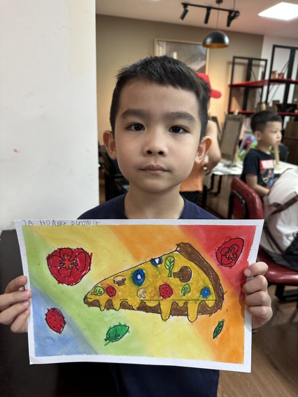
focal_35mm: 24
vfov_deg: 71.6
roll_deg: -3.0
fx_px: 275
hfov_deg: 56.8
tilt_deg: -15.9
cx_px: 149
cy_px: 198
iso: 160
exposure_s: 1/100
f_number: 1.78
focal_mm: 6.86
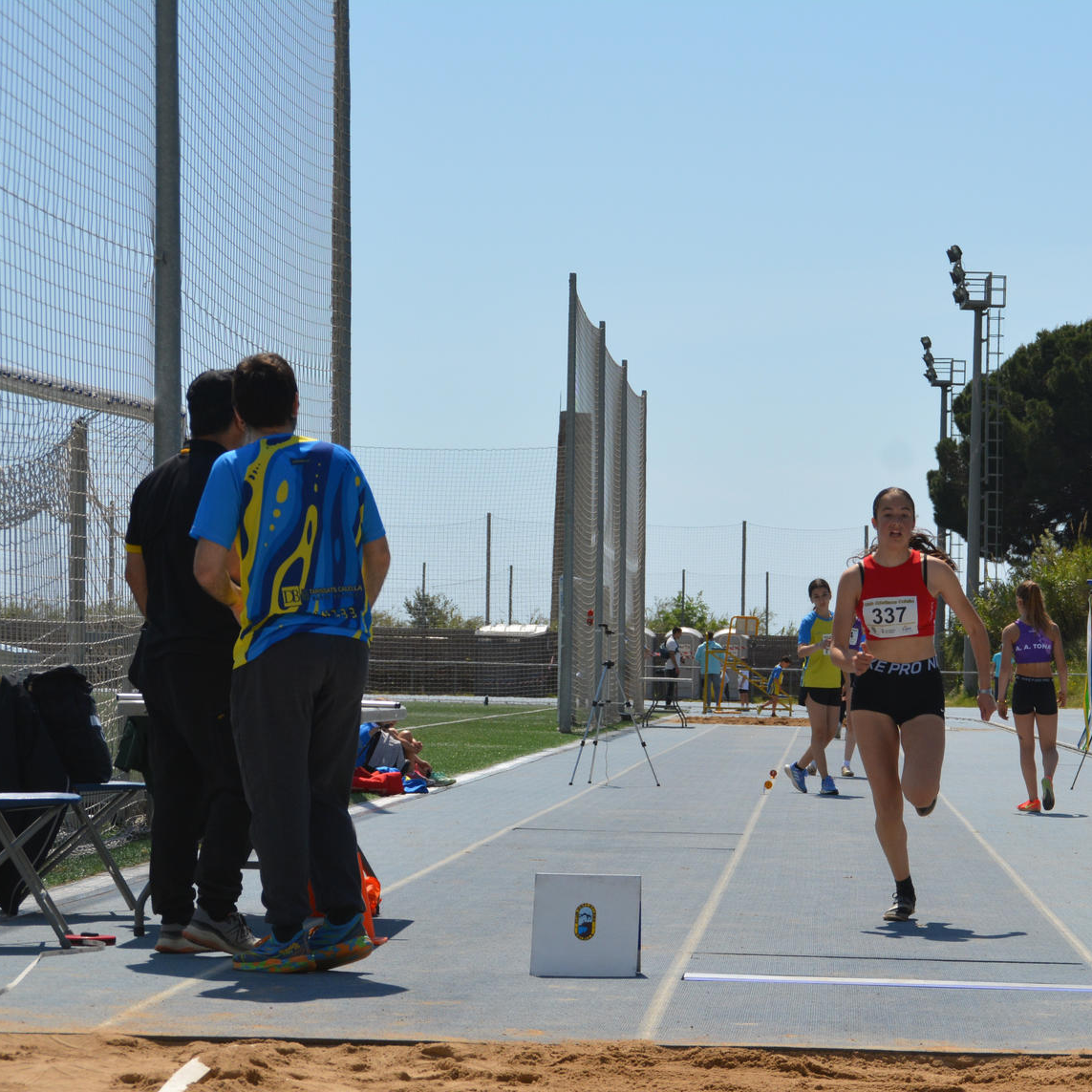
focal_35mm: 137
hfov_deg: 12.7
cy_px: 651
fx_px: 4890
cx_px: 919
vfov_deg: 12.7
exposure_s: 1/2000
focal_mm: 60
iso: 400
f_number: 8
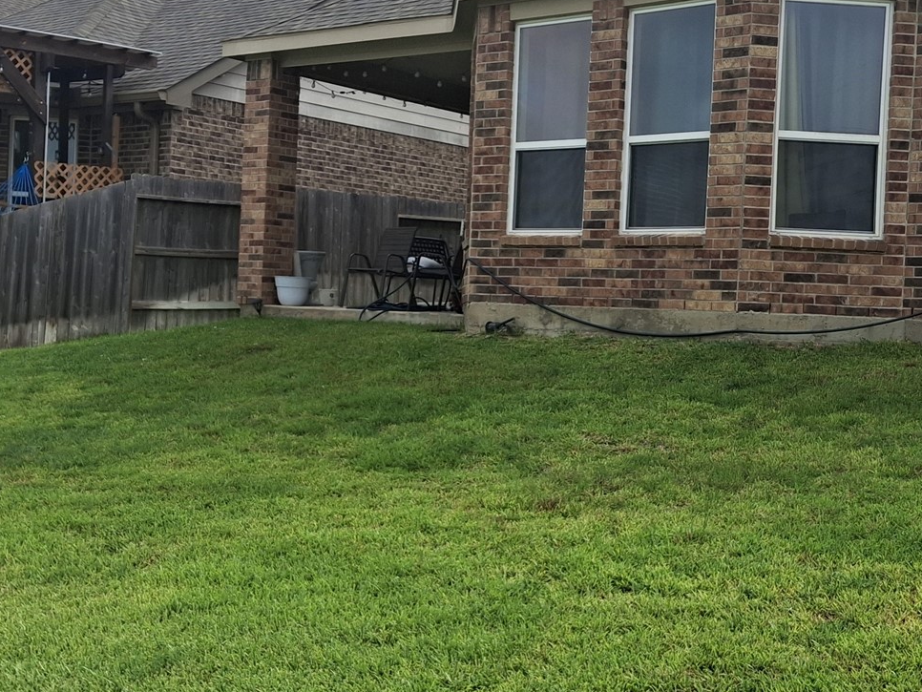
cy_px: 345
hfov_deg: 35.7
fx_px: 1412
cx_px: 638
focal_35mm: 53
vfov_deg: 27.5
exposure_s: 1/1266
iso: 25
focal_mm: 4.69
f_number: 1.8
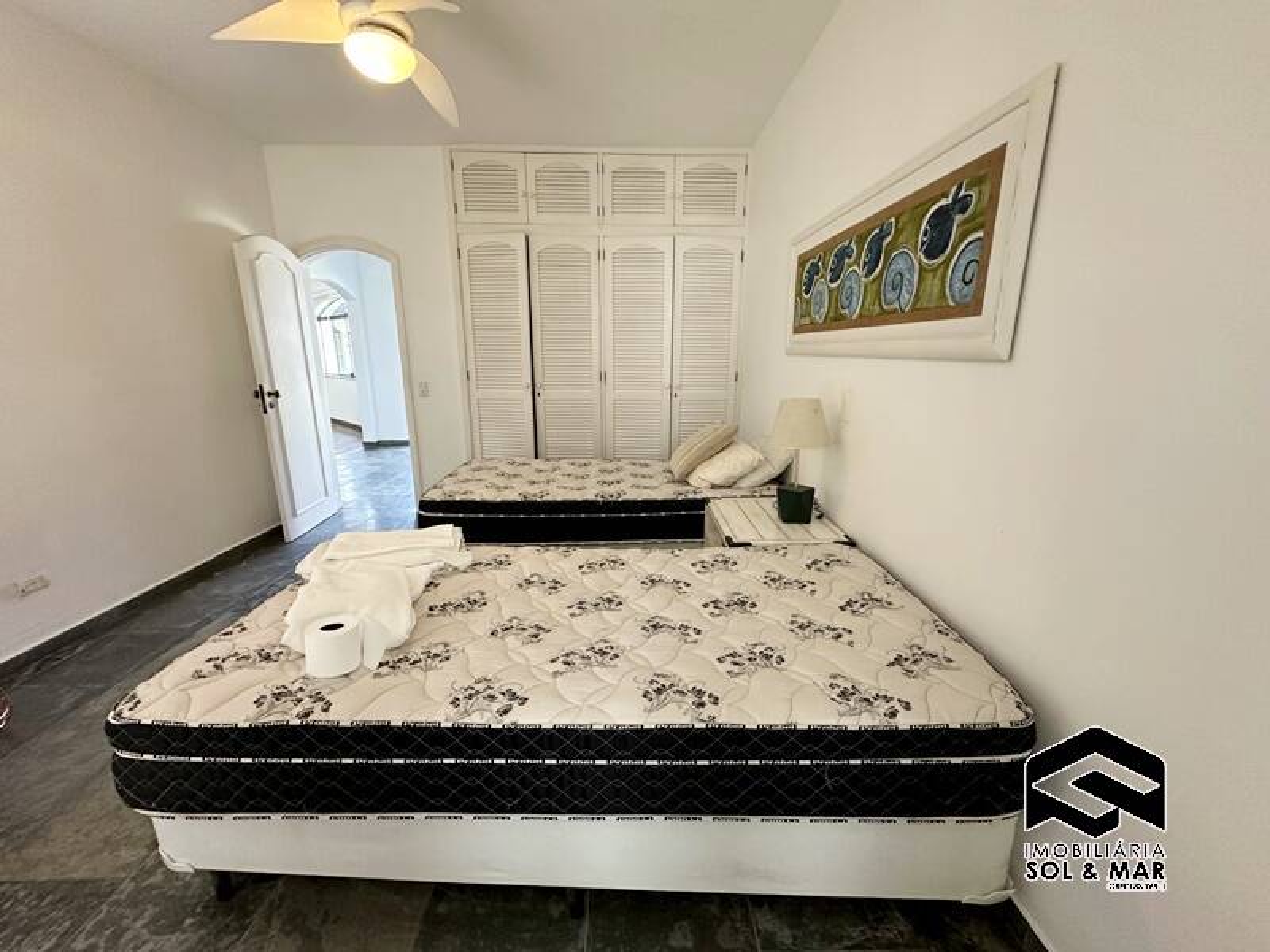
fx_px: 514
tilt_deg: -13.3
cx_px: 635
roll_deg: -1.1
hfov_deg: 102.1
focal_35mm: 14
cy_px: 476
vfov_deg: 85.7
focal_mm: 2.22
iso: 200
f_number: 2.2
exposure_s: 1/60
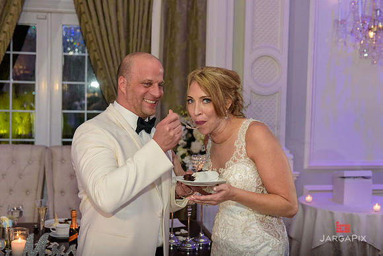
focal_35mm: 50
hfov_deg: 39.6
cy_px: 128
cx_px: 192
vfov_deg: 27.0
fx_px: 532
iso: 1600
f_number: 3.2
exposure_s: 1/125
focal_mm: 50
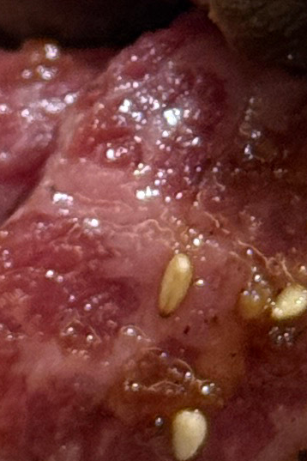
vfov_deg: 5.5
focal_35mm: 375
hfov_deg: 3.7
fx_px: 4796
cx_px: 313
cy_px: 21
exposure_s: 1/50
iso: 160
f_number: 1.78
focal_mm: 6.76
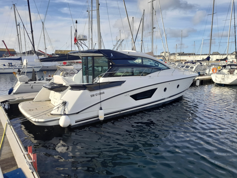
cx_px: 118
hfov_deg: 69.4
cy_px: 89
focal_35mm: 25
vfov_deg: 54.9
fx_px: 171
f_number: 2
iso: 20
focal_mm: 4.6
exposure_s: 1/270
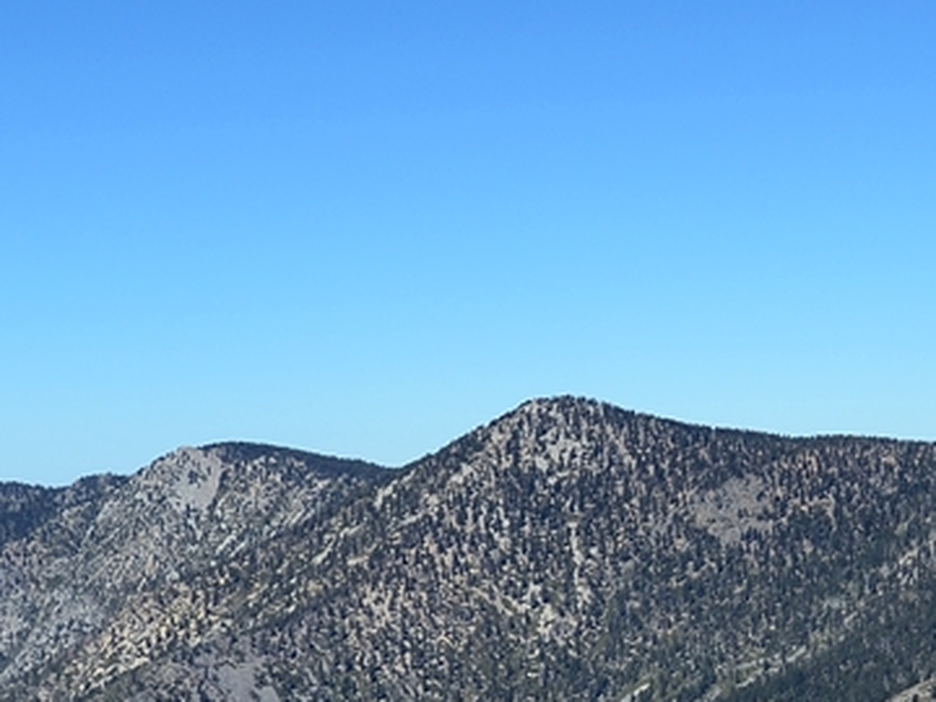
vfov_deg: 17.5
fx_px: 2163
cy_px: 848
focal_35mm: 80
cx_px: 694
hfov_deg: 24.2
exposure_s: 1/320
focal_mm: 20
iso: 100
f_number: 7.1
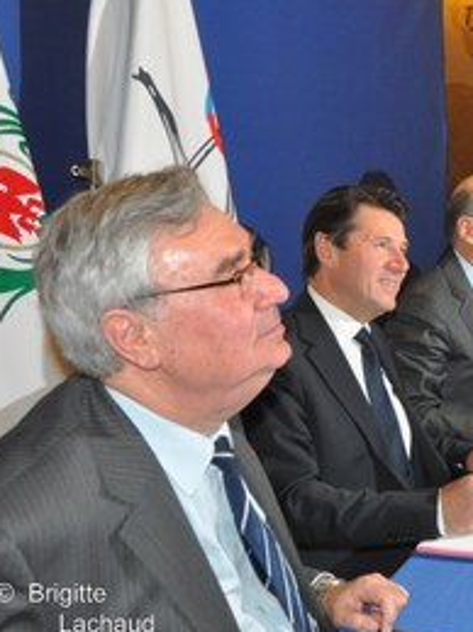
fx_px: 893
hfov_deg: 27.9
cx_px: 473
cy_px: 318
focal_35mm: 49
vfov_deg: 38.9
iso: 1600
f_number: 7.1
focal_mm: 22
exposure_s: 1/60
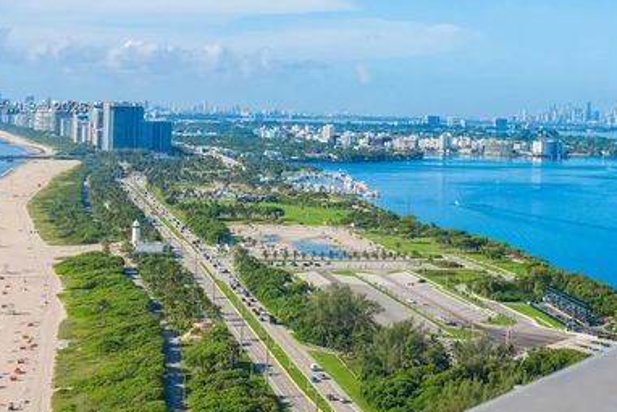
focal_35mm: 77
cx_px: 402
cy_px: 108
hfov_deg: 26.1
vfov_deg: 17.6
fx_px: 1326
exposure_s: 1/2500
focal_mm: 30.8
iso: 500
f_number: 7.1
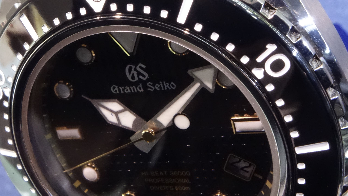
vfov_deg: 18.6
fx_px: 581
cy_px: -1
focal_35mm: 63
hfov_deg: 33.1
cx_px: 128
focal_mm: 10.4
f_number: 11
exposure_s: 1/30
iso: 2500
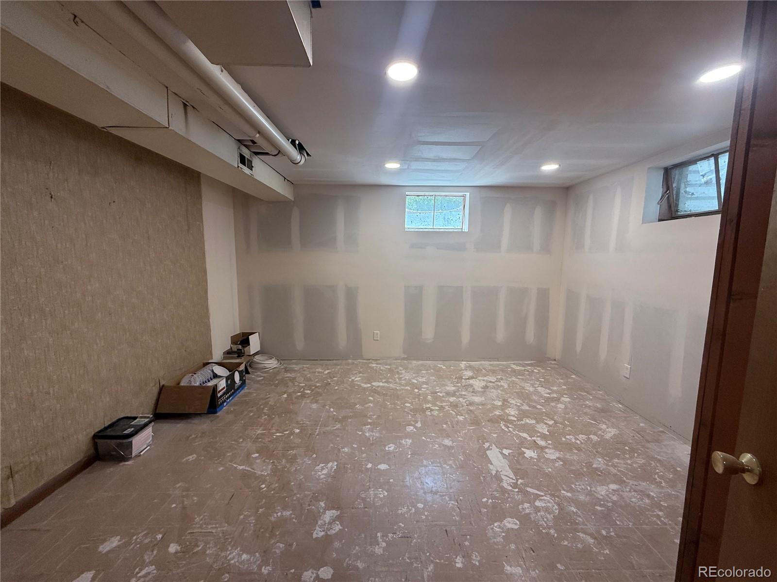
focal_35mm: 14
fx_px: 314
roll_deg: -0.4
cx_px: 388
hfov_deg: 102.1
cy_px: 291
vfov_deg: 85.7
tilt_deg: -6.6
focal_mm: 2.22
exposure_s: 1/99
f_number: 2.2
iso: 160
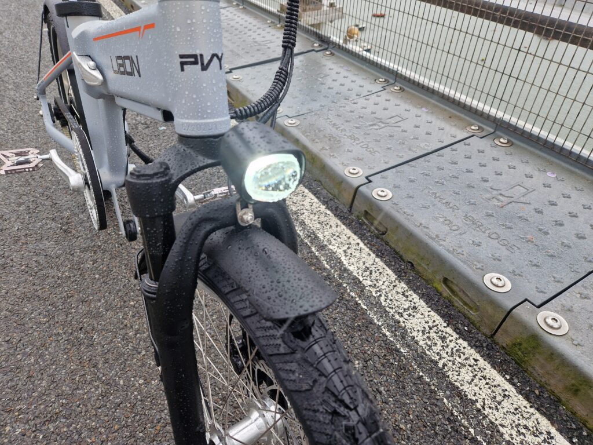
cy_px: 222
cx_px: 296
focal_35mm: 23
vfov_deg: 58.9
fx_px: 394
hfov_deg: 73.9
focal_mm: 5.4
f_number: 1.8
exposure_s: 1/180
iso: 50
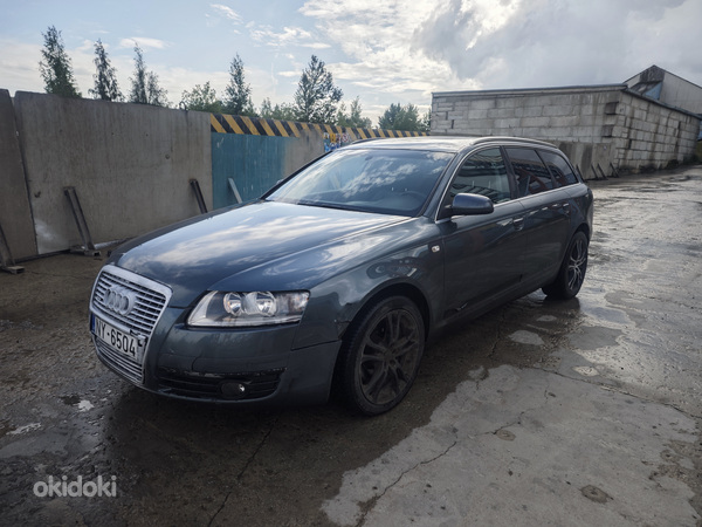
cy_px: 264
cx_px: 351
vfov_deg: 58.9
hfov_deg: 73.9
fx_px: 466
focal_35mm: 23
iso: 50
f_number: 1.6
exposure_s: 1/555
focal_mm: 6.55
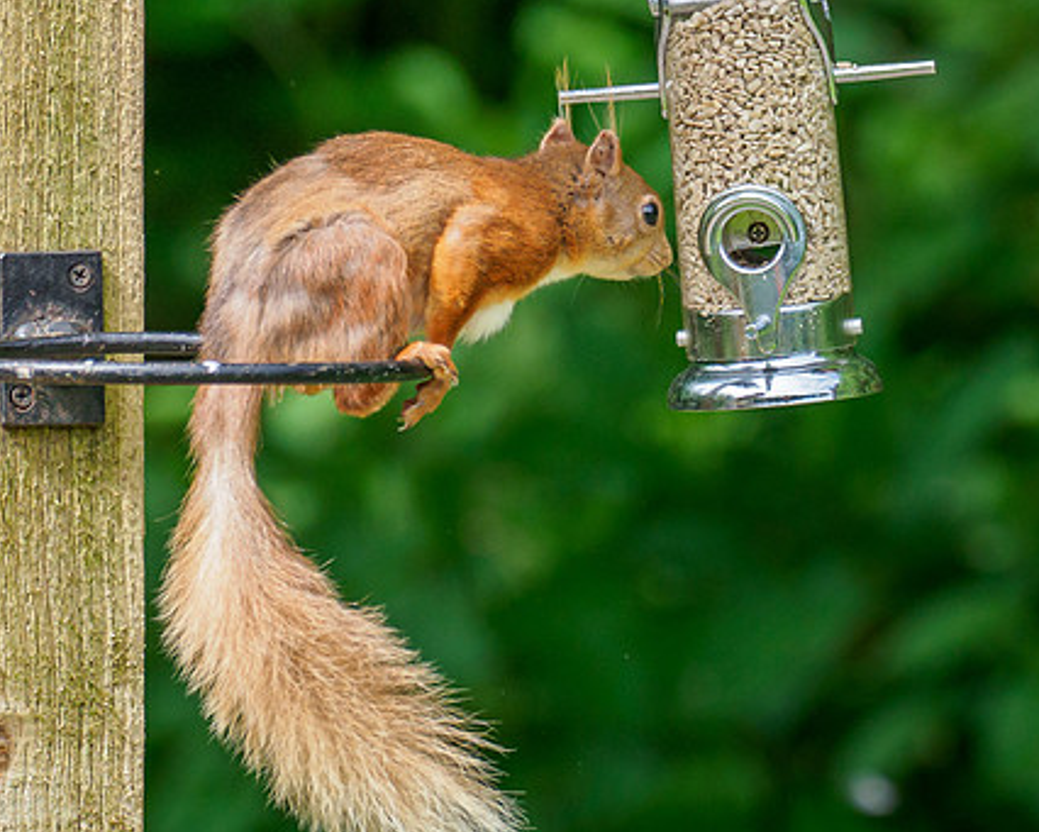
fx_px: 45121
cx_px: 681
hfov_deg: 1.3
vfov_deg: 1.1
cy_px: 123
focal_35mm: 1467
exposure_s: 1/640
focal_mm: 300
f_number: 4.5
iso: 320
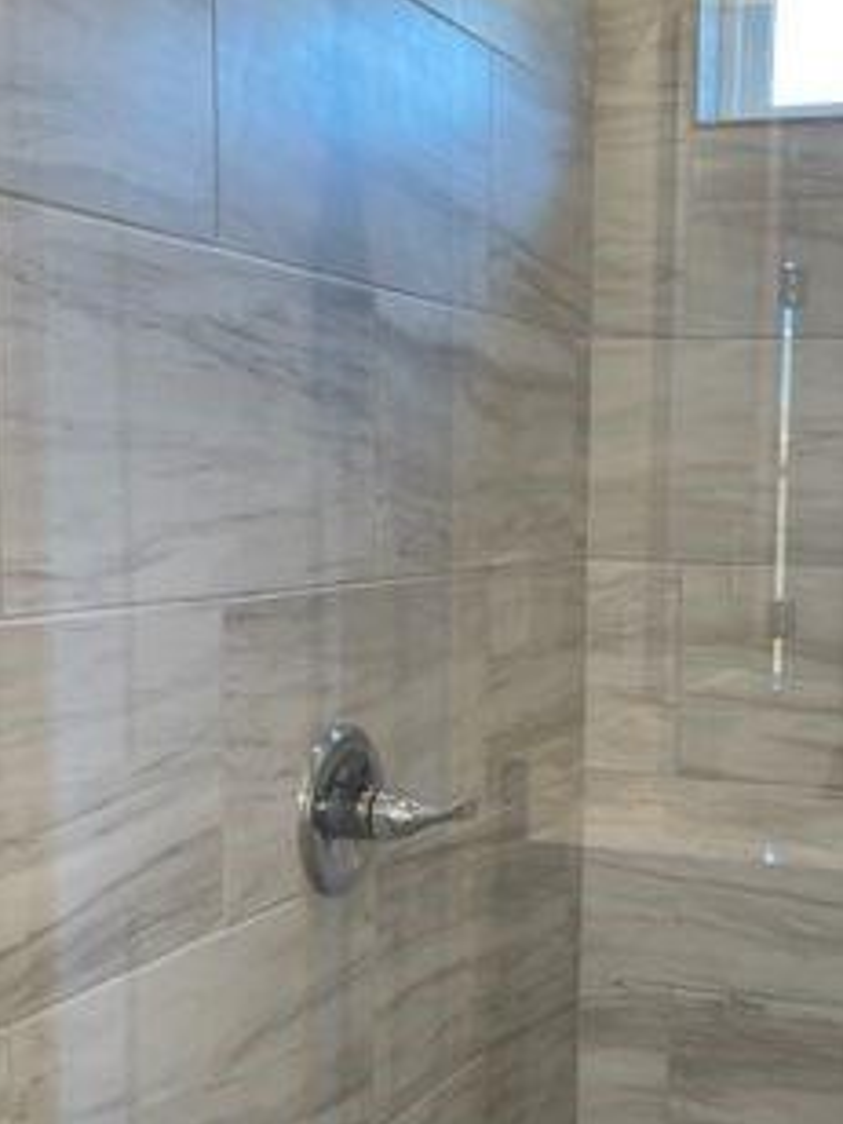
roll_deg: -0.9
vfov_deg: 35.4
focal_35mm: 54
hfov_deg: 26.7
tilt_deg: -6.6
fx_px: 1753
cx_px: 628
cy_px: 693
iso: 100
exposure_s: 1/120
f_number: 1.6
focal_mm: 4.2
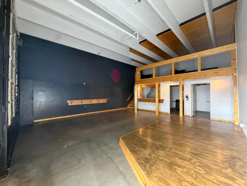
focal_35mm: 14
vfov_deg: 85.7
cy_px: 93
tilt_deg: +0.2
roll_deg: +0.6
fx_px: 100
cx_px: 124
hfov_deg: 102.1
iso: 500
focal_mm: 2.22
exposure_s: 1/60
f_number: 2.2
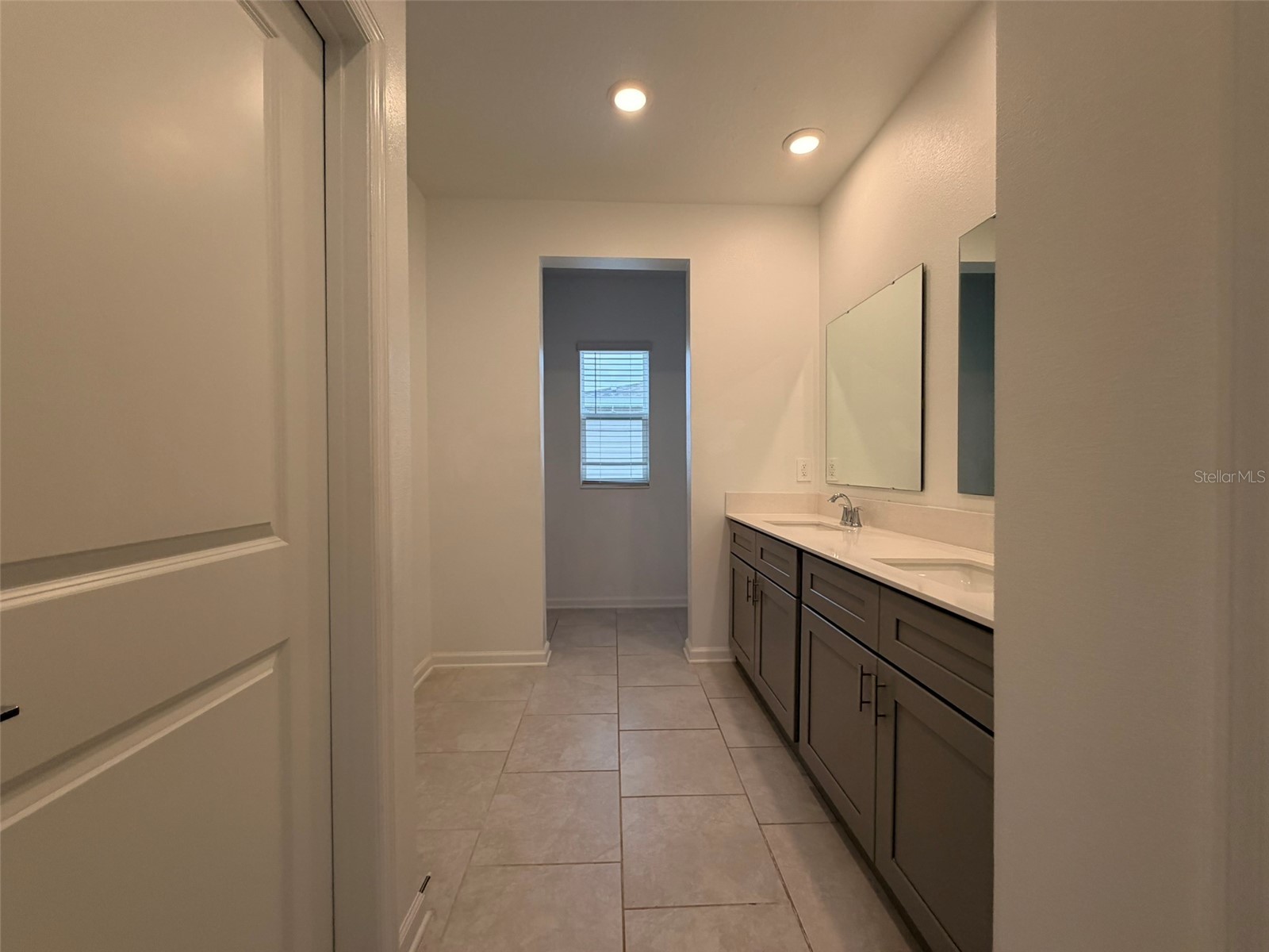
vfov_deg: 85.7
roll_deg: +0.9
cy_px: 476
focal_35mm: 14
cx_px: 634
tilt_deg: +0.0
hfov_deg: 102.1
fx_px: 513
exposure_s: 1/120
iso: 125
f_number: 2.2
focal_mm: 2.22
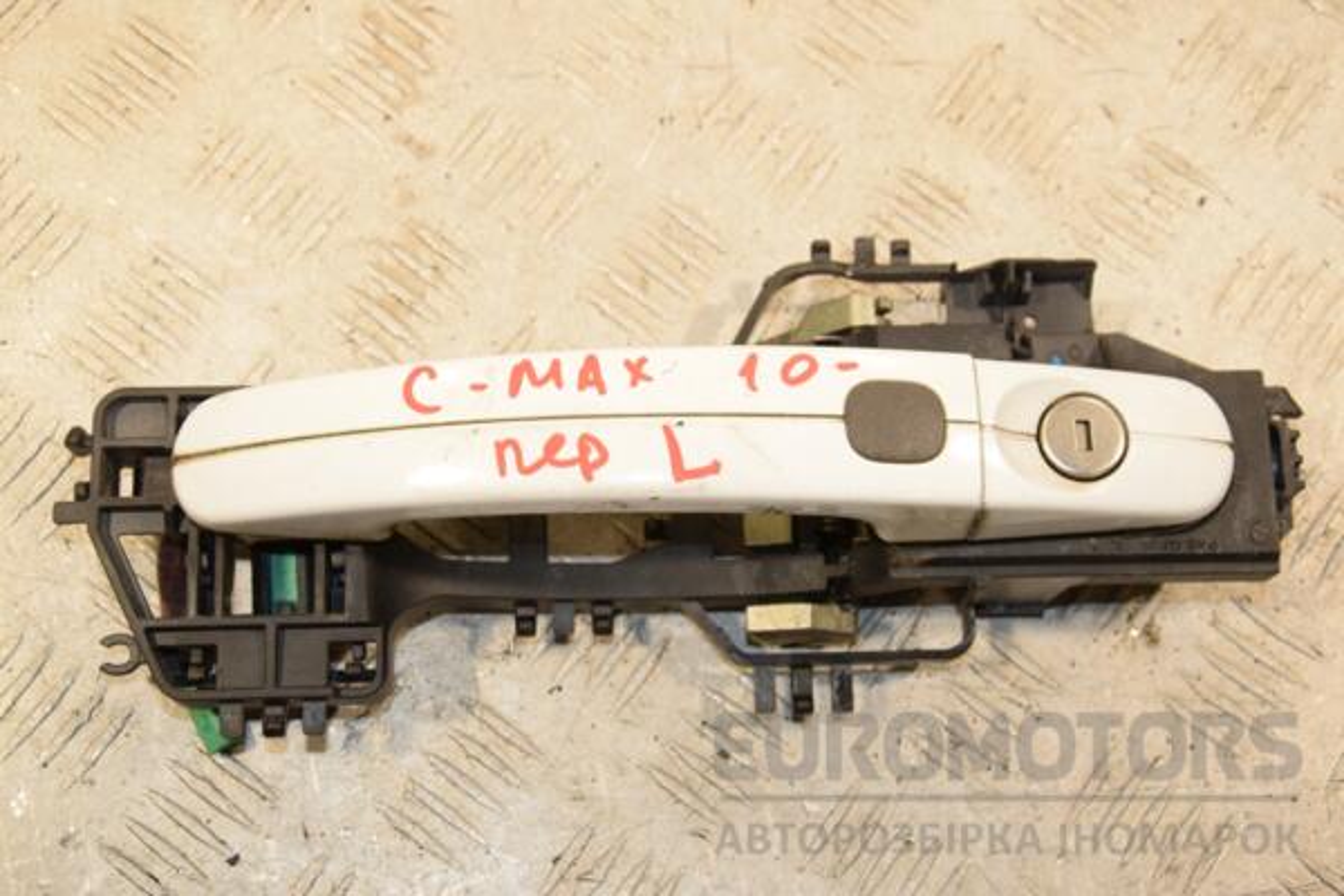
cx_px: 672
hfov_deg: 33.4
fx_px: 2240
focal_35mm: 60
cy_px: 448
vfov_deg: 22.6
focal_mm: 40
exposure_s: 1/200
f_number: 7.1
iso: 800
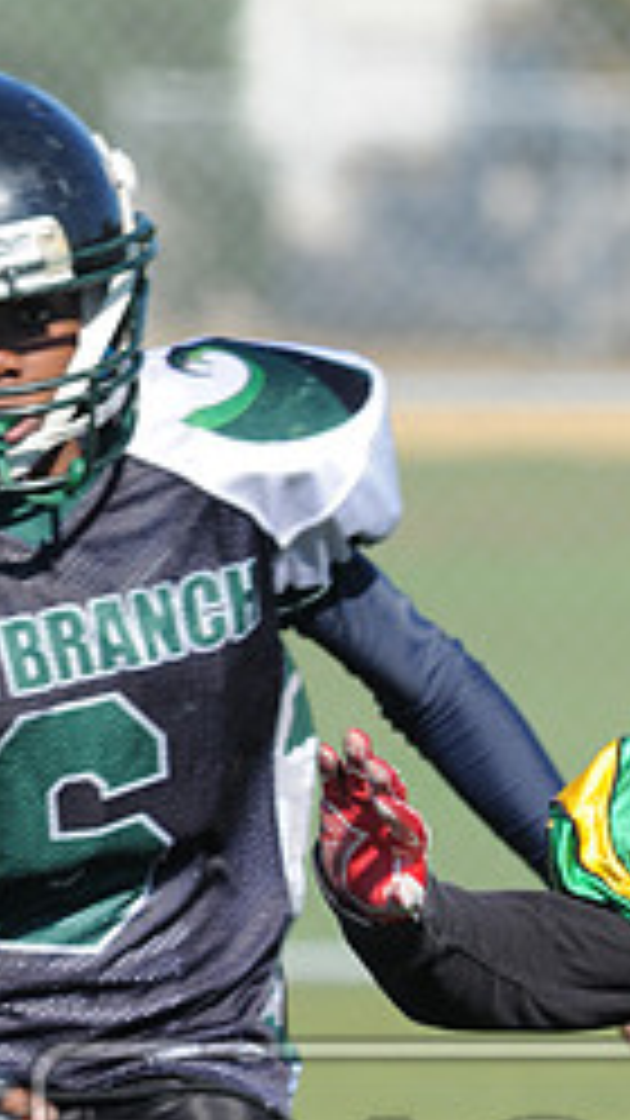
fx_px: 32560
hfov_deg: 1.1
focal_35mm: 1096
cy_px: 1250
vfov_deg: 2.0
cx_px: 709
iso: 200
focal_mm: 300
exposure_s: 1/500
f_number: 7.1
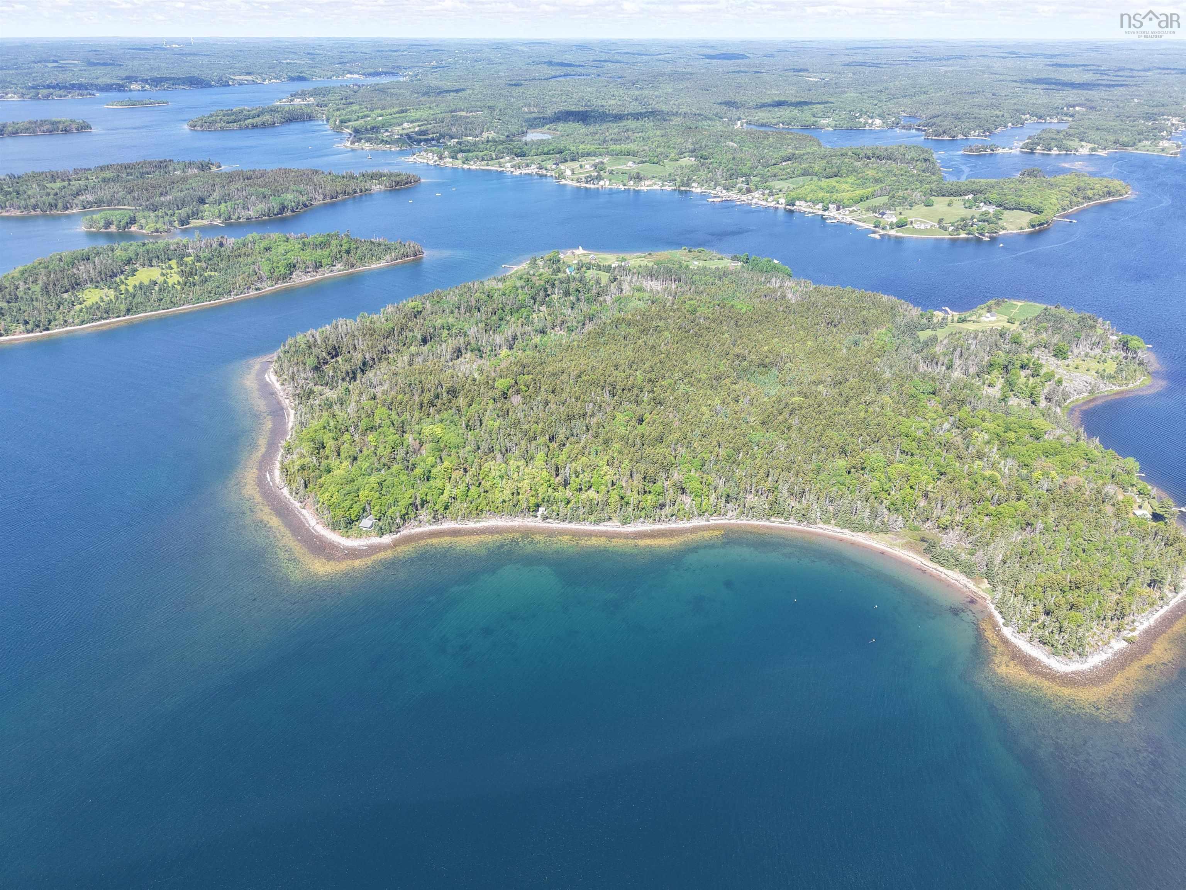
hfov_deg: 71.6
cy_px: 445
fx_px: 822
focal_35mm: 24
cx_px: 593
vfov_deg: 56.8
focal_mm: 8.67
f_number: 1.8
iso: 230
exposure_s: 1/1500
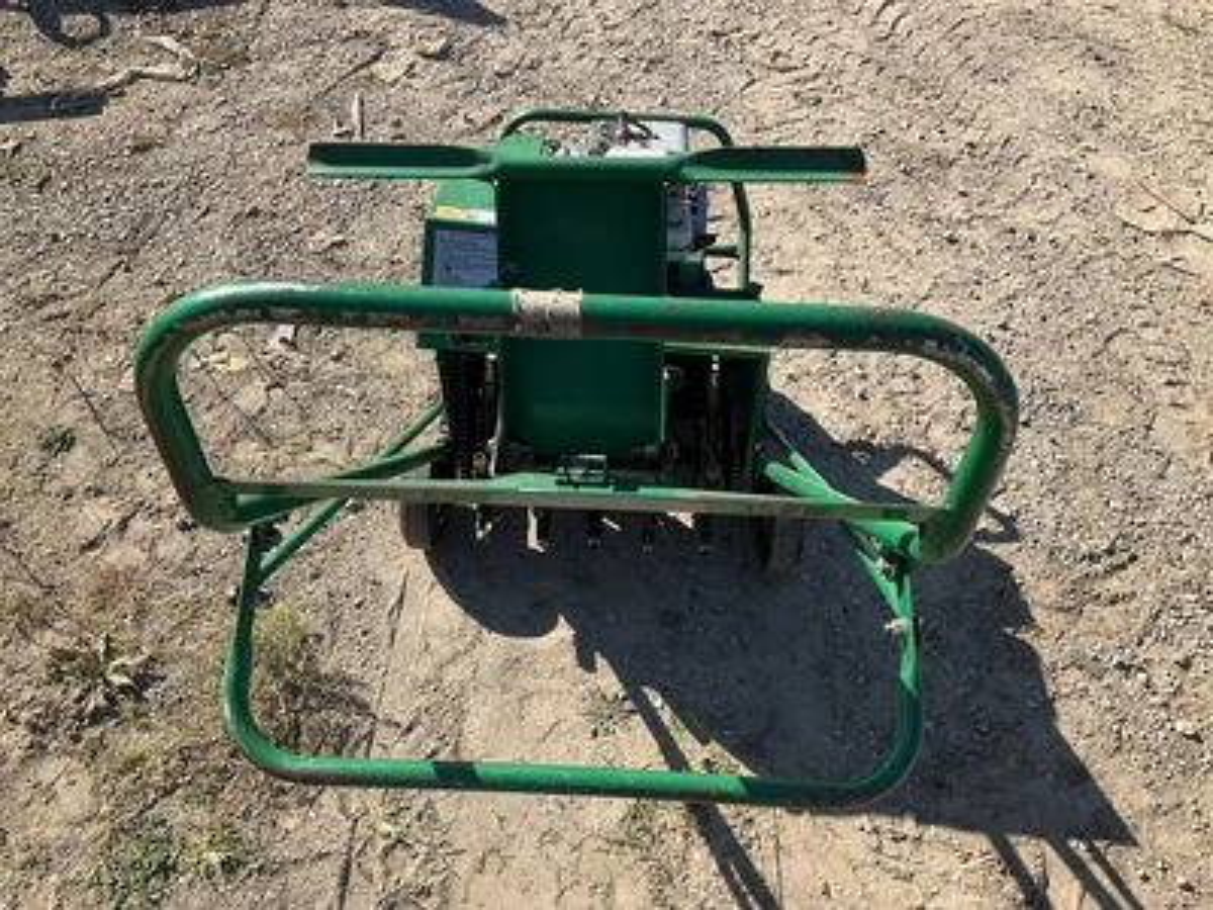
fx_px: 1016
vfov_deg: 48.2
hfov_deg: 61.7
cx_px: 606
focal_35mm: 29
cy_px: 455
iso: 25
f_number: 1.8
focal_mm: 3
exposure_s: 1/1076
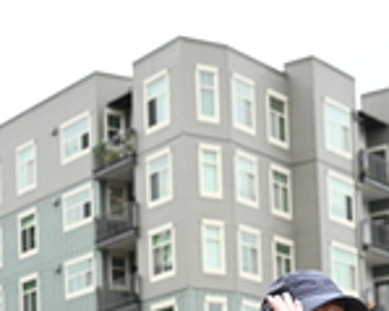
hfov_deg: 15.1
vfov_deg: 11.9
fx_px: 1438
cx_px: -4
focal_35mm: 125
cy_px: 429
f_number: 4
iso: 1600
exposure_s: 1/800
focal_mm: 36
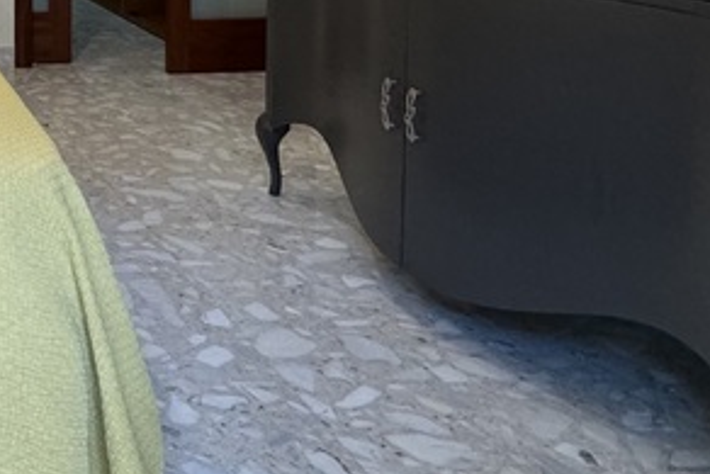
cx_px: -204
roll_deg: +0.6
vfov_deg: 24.1
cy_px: -97
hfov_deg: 30.8
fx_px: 1006
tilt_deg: -3.2
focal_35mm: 51
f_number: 2.2
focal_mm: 2.22
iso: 250
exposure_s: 1/100
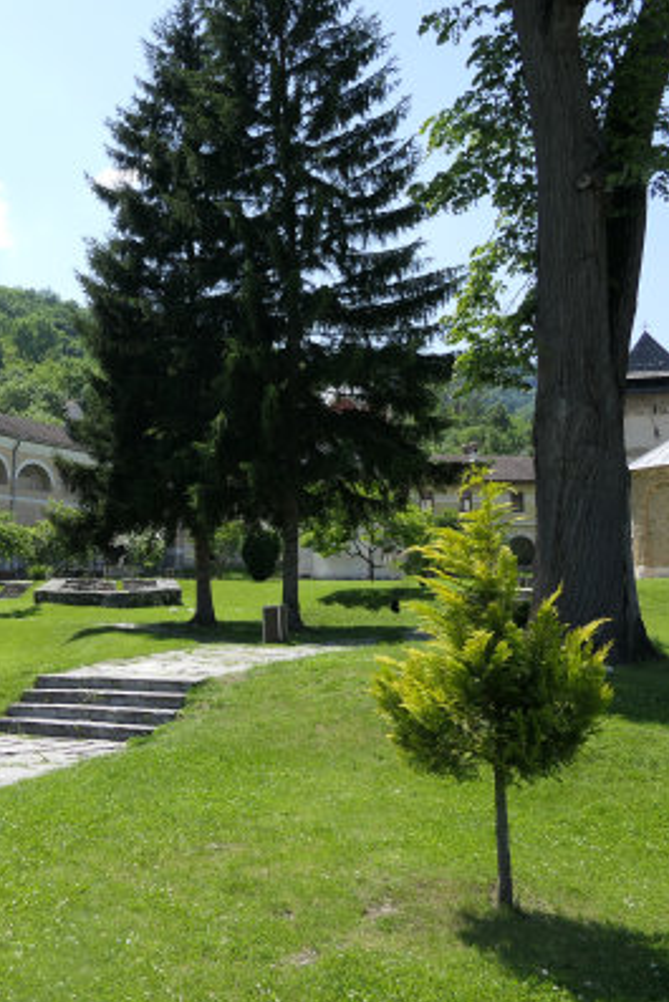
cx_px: 78
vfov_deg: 51.9
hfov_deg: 34.2
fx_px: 1030
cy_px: 490
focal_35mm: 37
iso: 125
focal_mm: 8.8
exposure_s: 1/160
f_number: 4
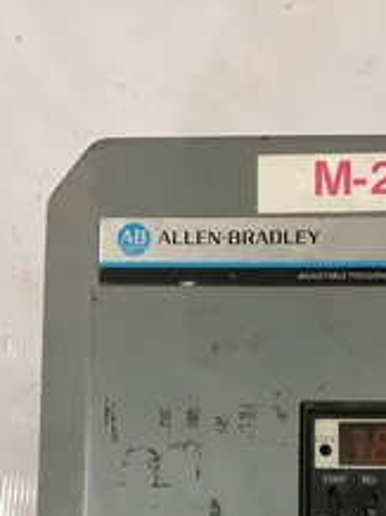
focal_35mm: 57
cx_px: 291
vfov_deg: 32.1
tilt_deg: -82.9
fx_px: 849
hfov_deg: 25.3
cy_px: 471
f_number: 2.4
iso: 320
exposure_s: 1/50
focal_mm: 3.3
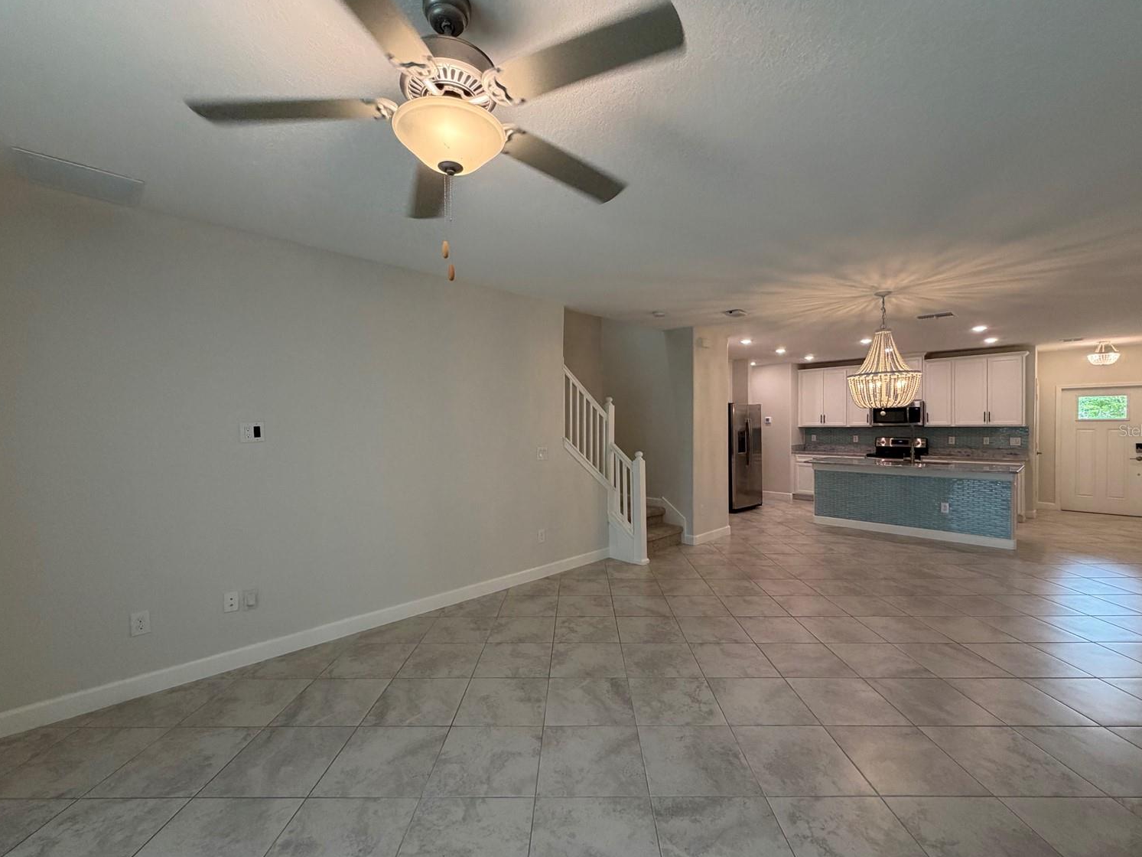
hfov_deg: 98.2
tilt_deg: -0.3
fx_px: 495
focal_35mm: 15
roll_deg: +0.8
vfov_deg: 81.8
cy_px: 430
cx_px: 579
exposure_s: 1/120
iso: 250
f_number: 2.2
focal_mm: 2.22
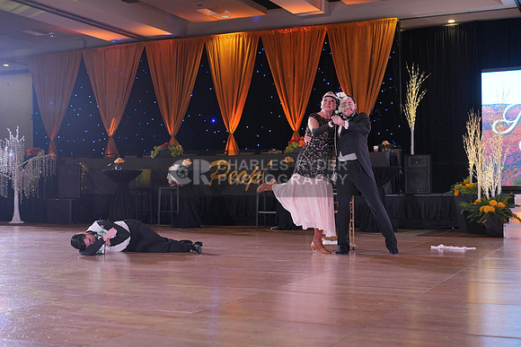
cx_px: 260
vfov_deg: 27.0
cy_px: 174
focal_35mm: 50
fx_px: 724
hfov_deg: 39.6
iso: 1600
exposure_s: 1/400
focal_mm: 50
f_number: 4
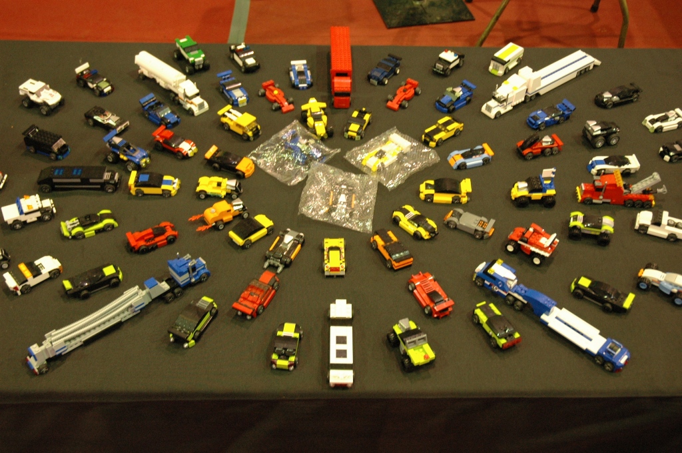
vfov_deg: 30.8
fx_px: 823
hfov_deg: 45.0
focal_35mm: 44
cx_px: 341
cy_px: 226
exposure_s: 1/13
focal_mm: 29
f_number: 5
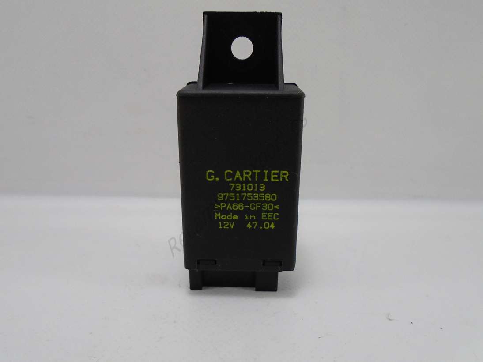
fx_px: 363
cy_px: 181
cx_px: 242
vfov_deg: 53.0
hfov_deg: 67.3
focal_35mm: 26
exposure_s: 1/30
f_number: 3.2
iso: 100
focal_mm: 4.6
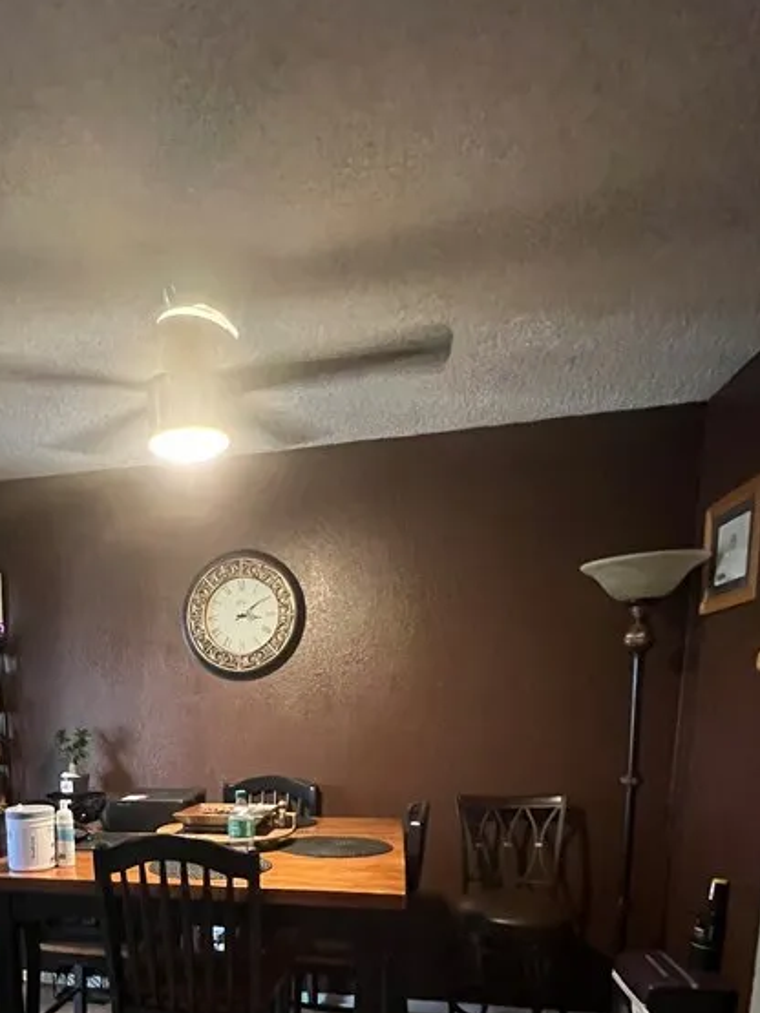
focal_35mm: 24
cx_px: 175
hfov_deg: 53.8
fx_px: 703
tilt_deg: -8.3
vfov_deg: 64.1
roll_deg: +1.2
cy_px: 836
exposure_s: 1/40
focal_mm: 1.57
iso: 1250
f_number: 1.8
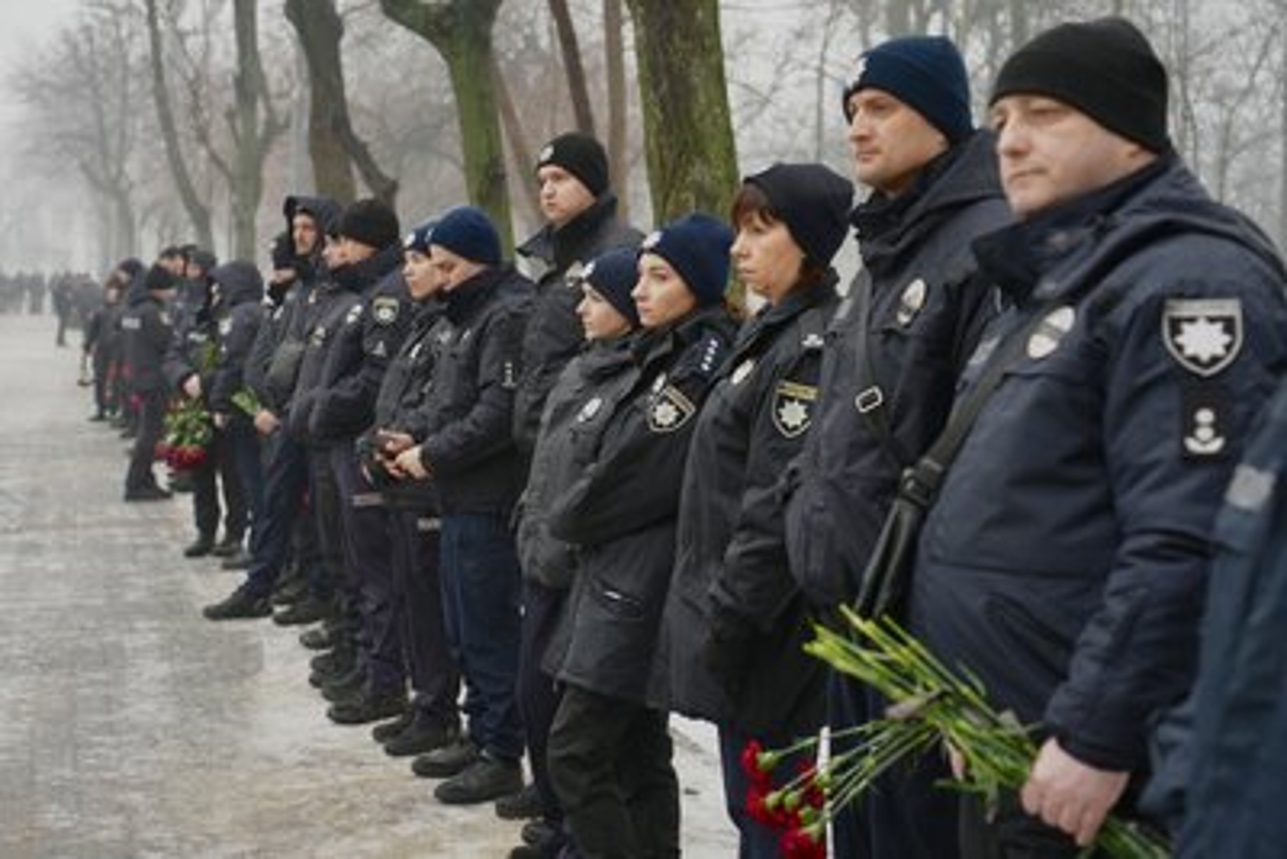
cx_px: 644
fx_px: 2181
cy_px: 430
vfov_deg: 22.3
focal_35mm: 61
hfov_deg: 32.9
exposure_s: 1/160
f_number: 4
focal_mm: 61
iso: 800
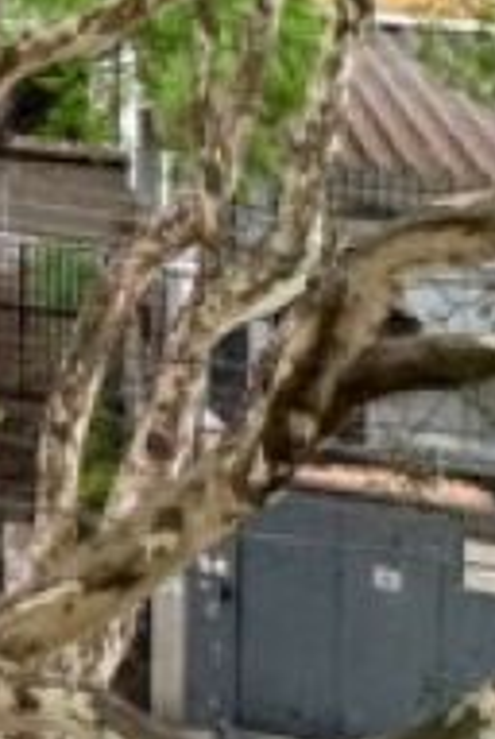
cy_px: -538
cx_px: -387
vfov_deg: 20.7
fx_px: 1500
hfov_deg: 16.0
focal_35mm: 73
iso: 125
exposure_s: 1/120
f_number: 2.2
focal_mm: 2.22
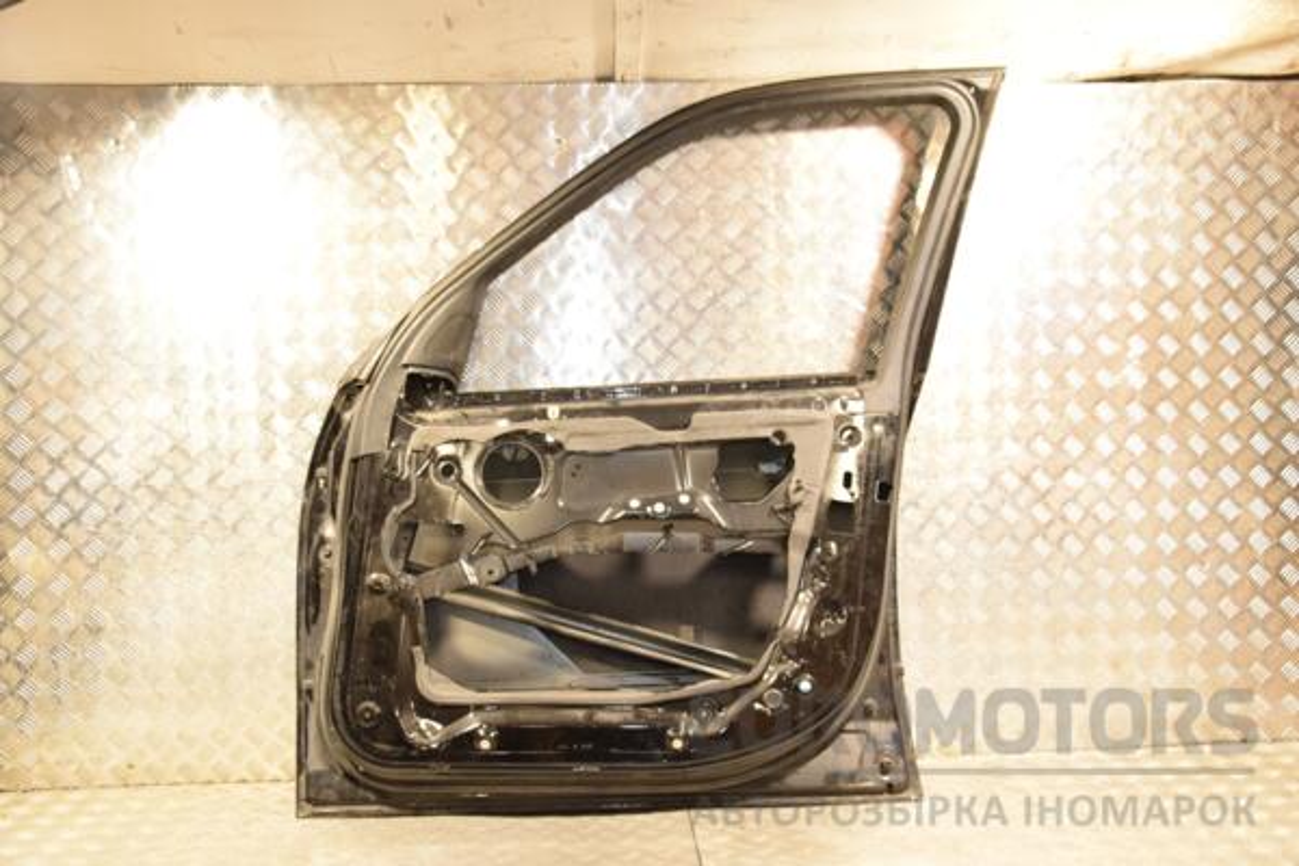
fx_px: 1191
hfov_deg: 57.2
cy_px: 433
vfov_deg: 40.0
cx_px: 650
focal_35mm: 33
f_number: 5
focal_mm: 22
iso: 800
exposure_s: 1/60
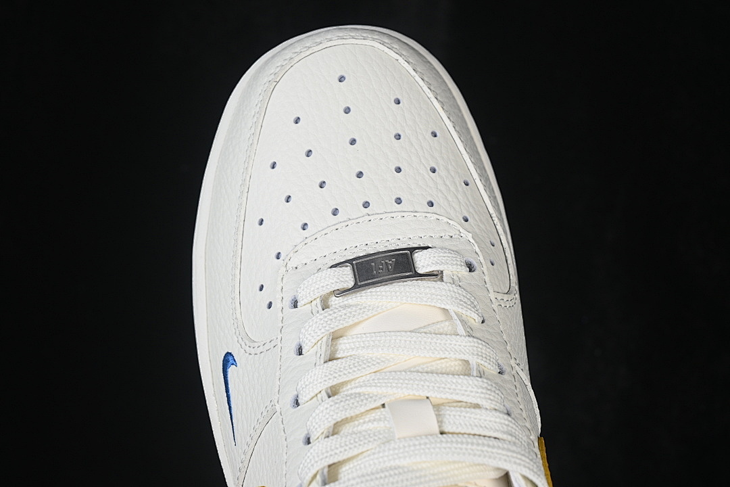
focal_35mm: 75
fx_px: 1521
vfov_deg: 18.2
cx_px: 365
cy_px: 244
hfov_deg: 27.0
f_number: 7.1
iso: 160
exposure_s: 1/80
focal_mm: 50
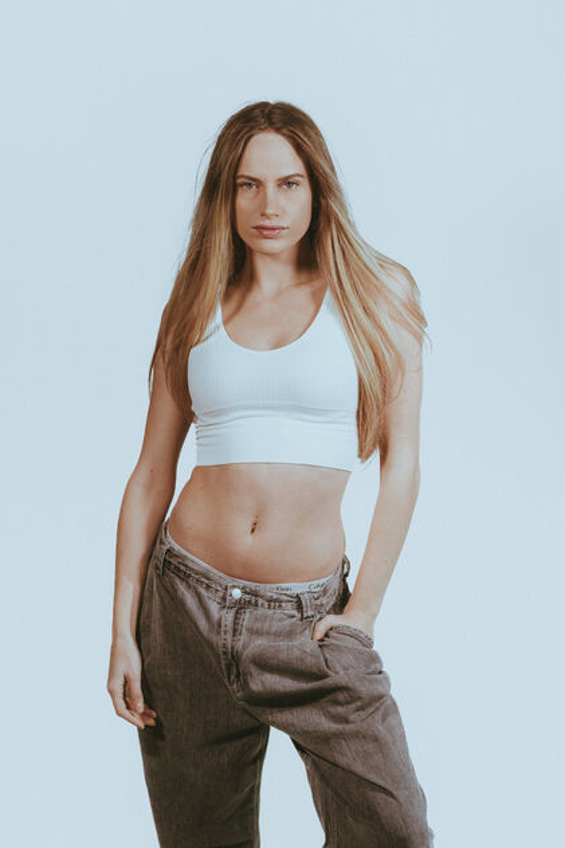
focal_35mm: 55
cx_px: 282
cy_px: 424
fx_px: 1295
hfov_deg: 24.6
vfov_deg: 36.3
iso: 200
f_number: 3.5
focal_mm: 55
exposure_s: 1/320
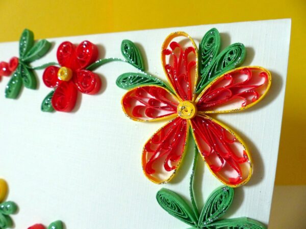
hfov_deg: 69.4
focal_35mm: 25
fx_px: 221
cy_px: 114
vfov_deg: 54.9
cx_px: 153
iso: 400
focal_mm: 4.5
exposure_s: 1/60
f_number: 2.8
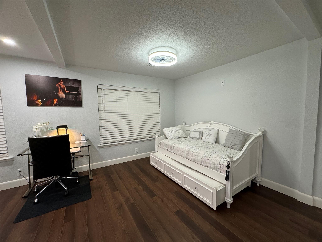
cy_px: 121
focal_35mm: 14
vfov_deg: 85.7
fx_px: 130
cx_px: 161
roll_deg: +1.5
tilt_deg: -4.3
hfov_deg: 102.1
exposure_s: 1/60
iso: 250
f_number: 2.2
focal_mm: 2.22
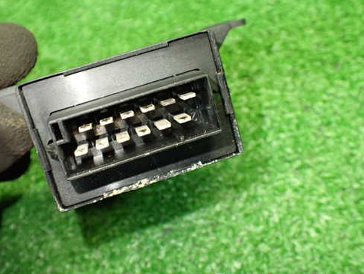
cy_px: 122
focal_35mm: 37
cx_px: 157
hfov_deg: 50.0
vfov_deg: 38.7
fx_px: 389
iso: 800
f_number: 2.3
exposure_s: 1/100
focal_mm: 5.4
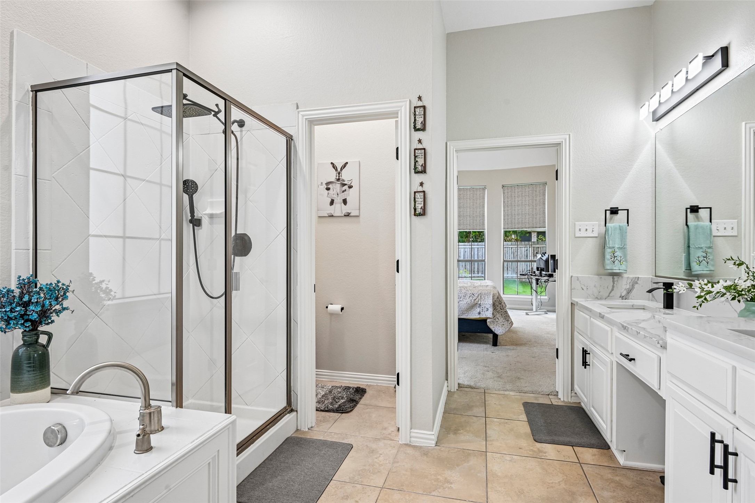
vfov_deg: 64.6
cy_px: 252
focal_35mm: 19
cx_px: 378
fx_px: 398
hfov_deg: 86.9
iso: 400
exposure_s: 1/25
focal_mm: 19
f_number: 8
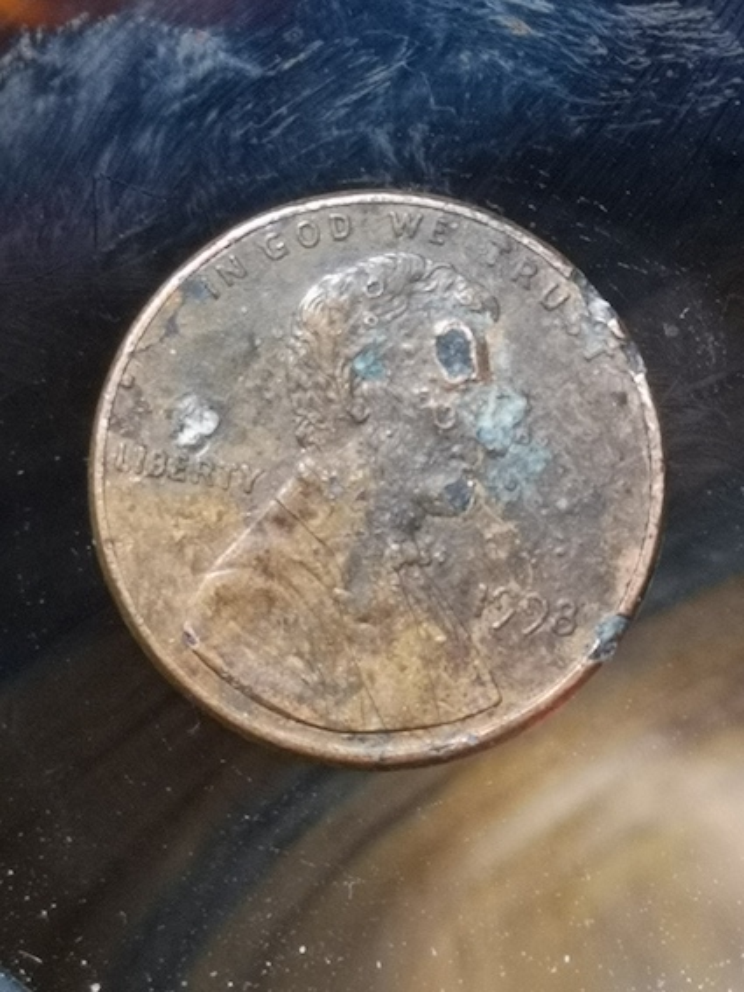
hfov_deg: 13.3
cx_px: 372
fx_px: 3182
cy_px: 496
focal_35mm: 111
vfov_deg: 17.7
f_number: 1.8
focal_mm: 5.58
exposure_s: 1/25
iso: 500
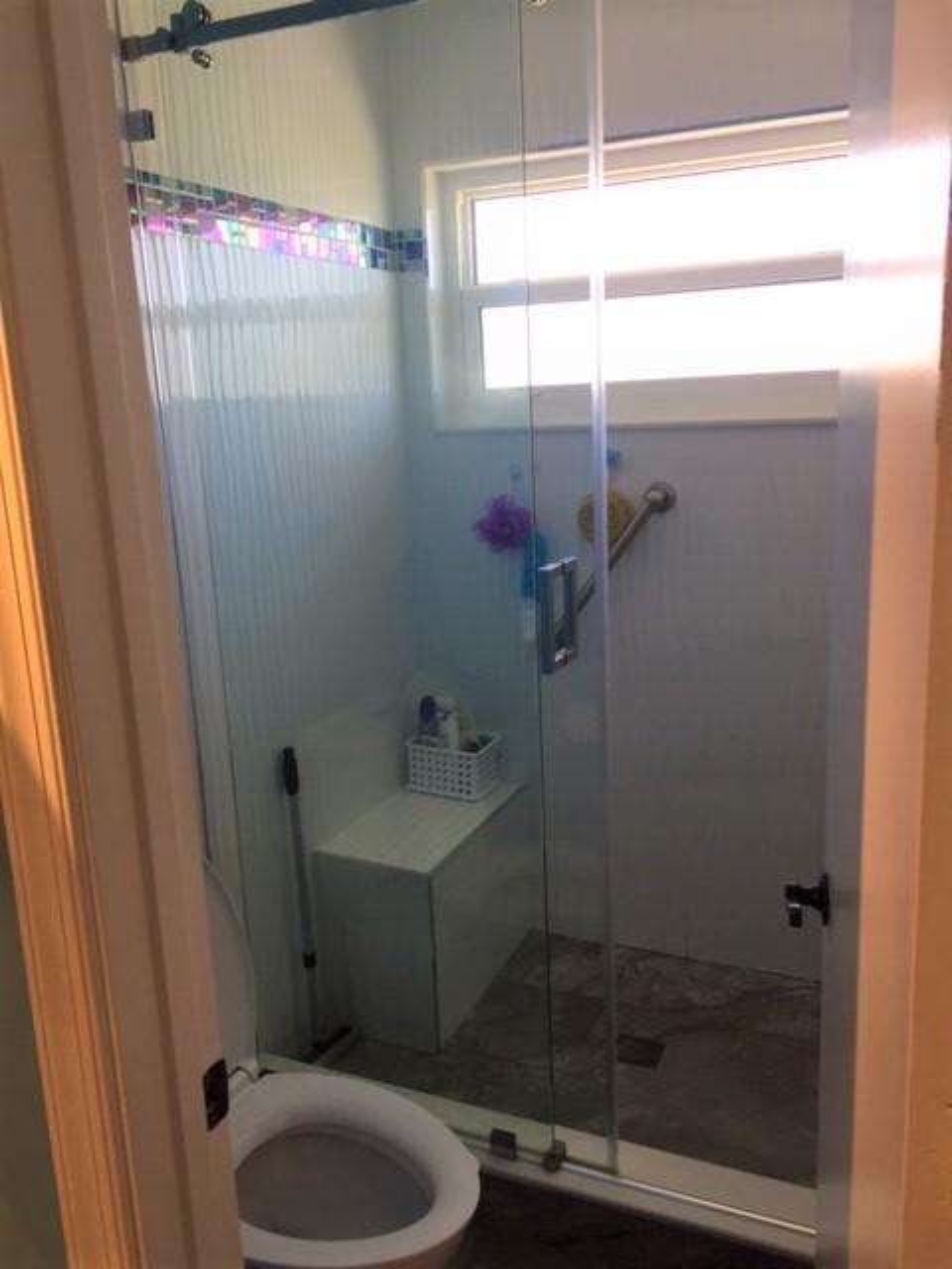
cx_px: 476
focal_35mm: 29
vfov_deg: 61.7
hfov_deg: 48.2
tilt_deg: -11.6
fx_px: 1063
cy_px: 634
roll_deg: +3.0
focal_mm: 4.15
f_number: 2.2
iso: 40
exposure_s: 1/60
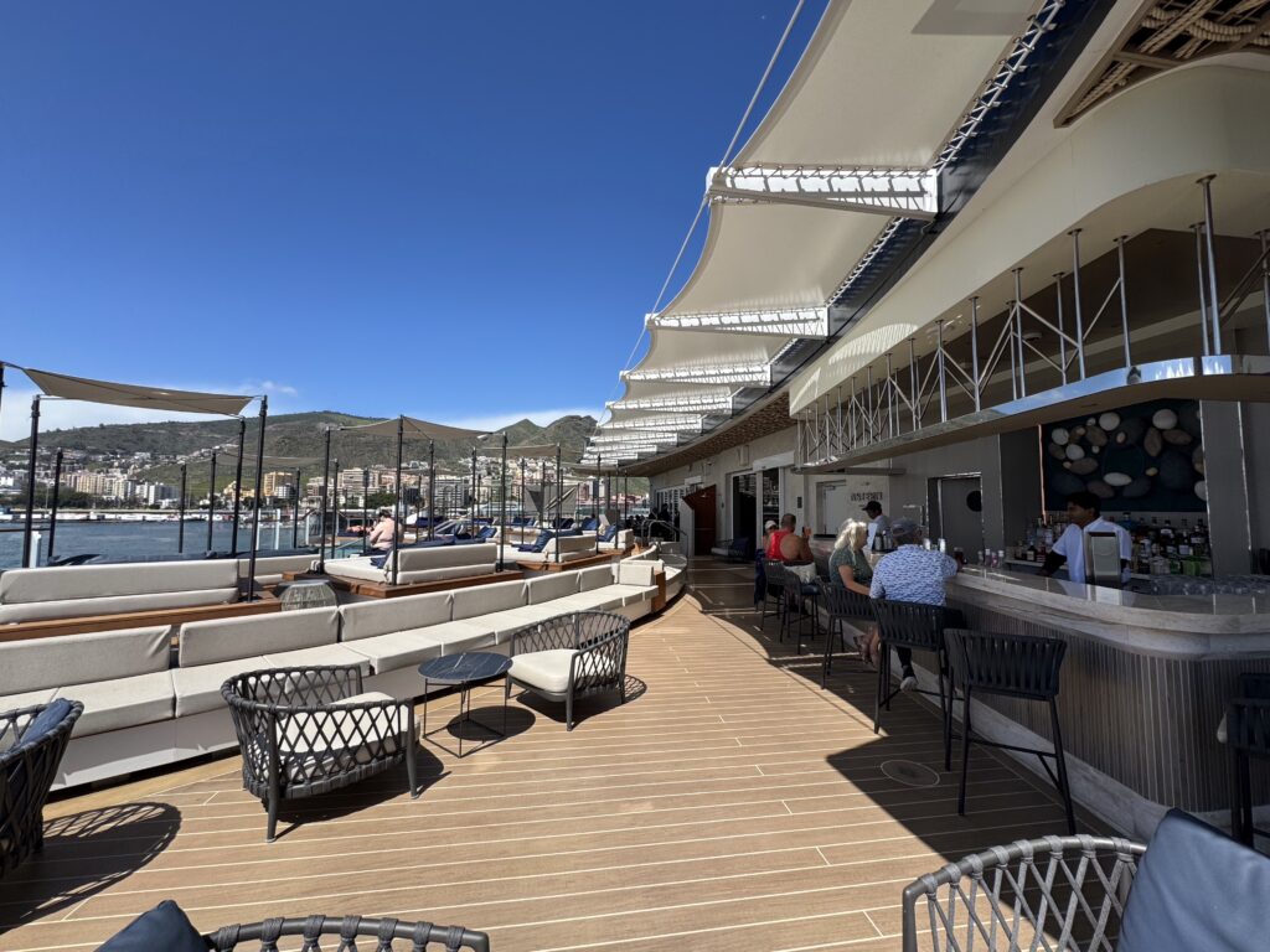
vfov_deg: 85.7
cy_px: 476
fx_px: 514
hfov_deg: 102.1
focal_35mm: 14
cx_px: 635
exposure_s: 1/2342
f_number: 2.2
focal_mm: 2.22
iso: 50
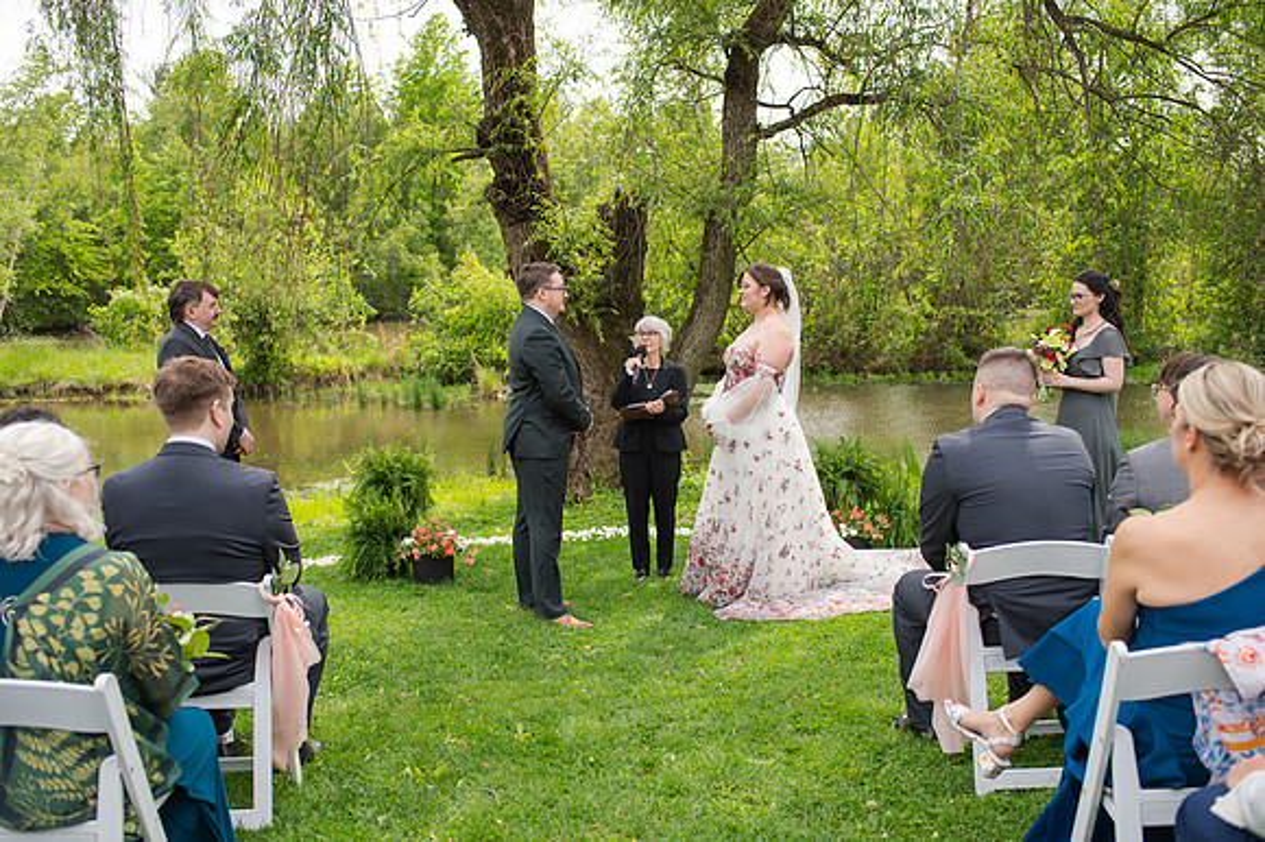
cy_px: 421
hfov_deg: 54.5
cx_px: 632
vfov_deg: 37.8
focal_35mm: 35
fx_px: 1229
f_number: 3.5
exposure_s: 1/500
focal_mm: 35
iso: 100
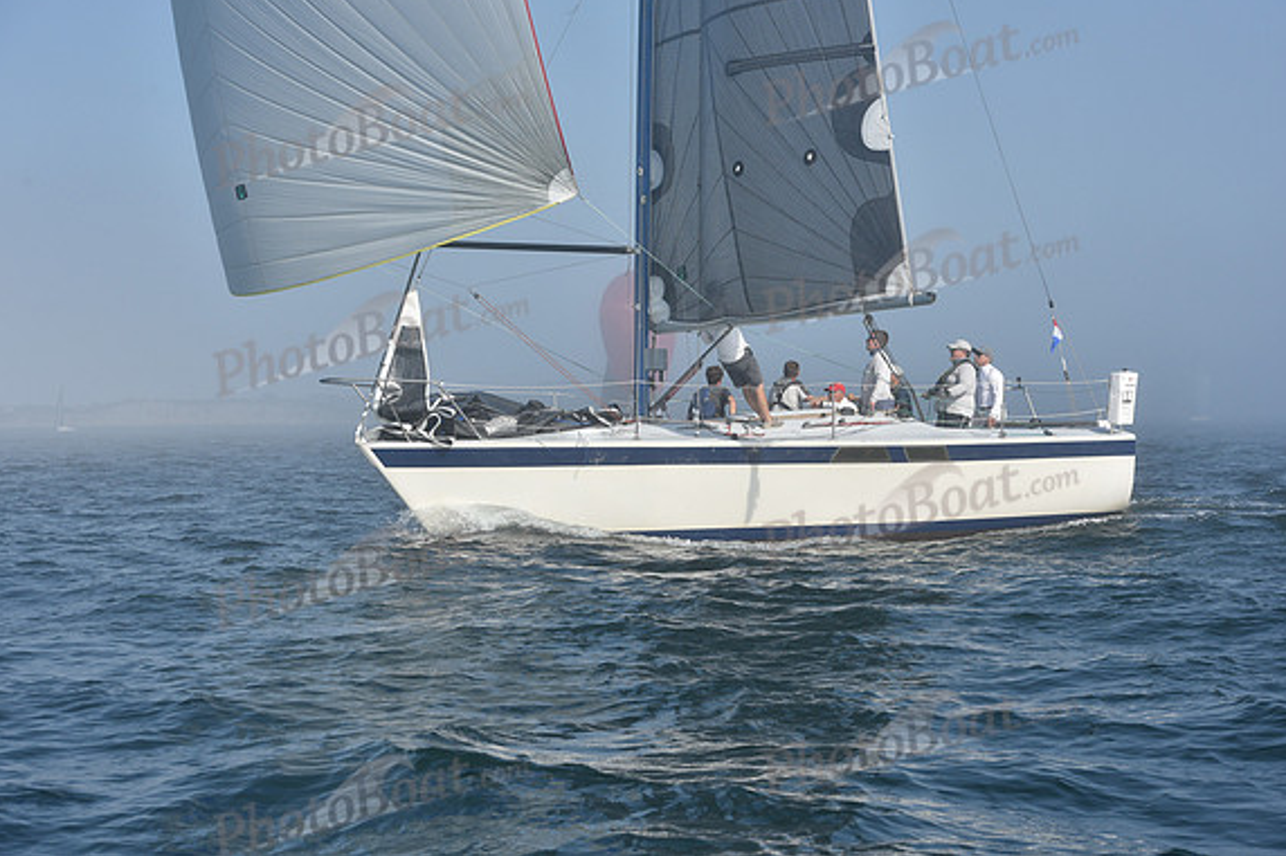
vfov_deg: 19.2
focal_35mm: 71
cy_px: 424
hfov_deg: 28.5
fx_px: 2535
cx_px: 647
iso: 320
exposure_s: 1/1250
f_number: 9
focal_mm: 70
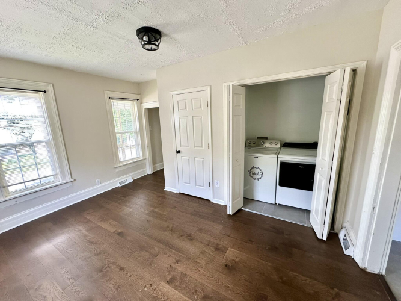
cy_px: 150
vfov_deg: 85.7
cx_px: 200
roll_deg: +2.4
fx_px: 162
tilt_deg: -9.8
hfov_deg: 102.1
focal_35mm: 14
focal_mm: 2.22
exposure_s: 1/120
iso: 160
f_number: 2.2
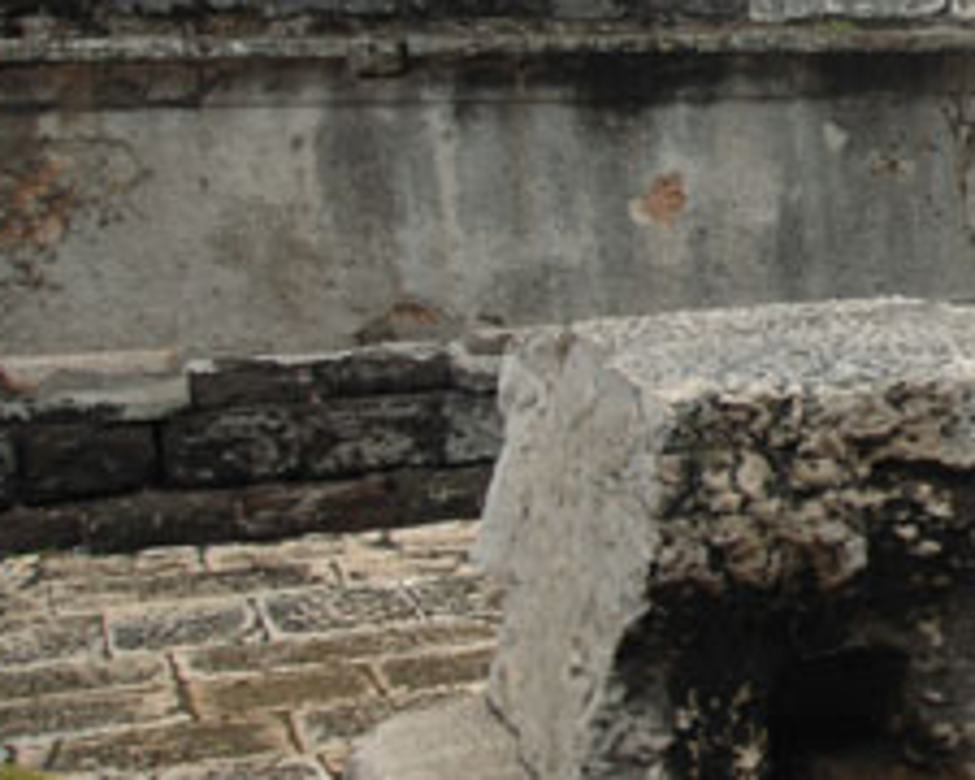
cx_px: 1313
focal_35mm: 70
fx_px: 2020
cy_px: 89
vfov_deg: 21.4
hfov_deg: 23.5
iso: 100
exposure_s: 1/320
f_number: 3.5
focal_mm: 18
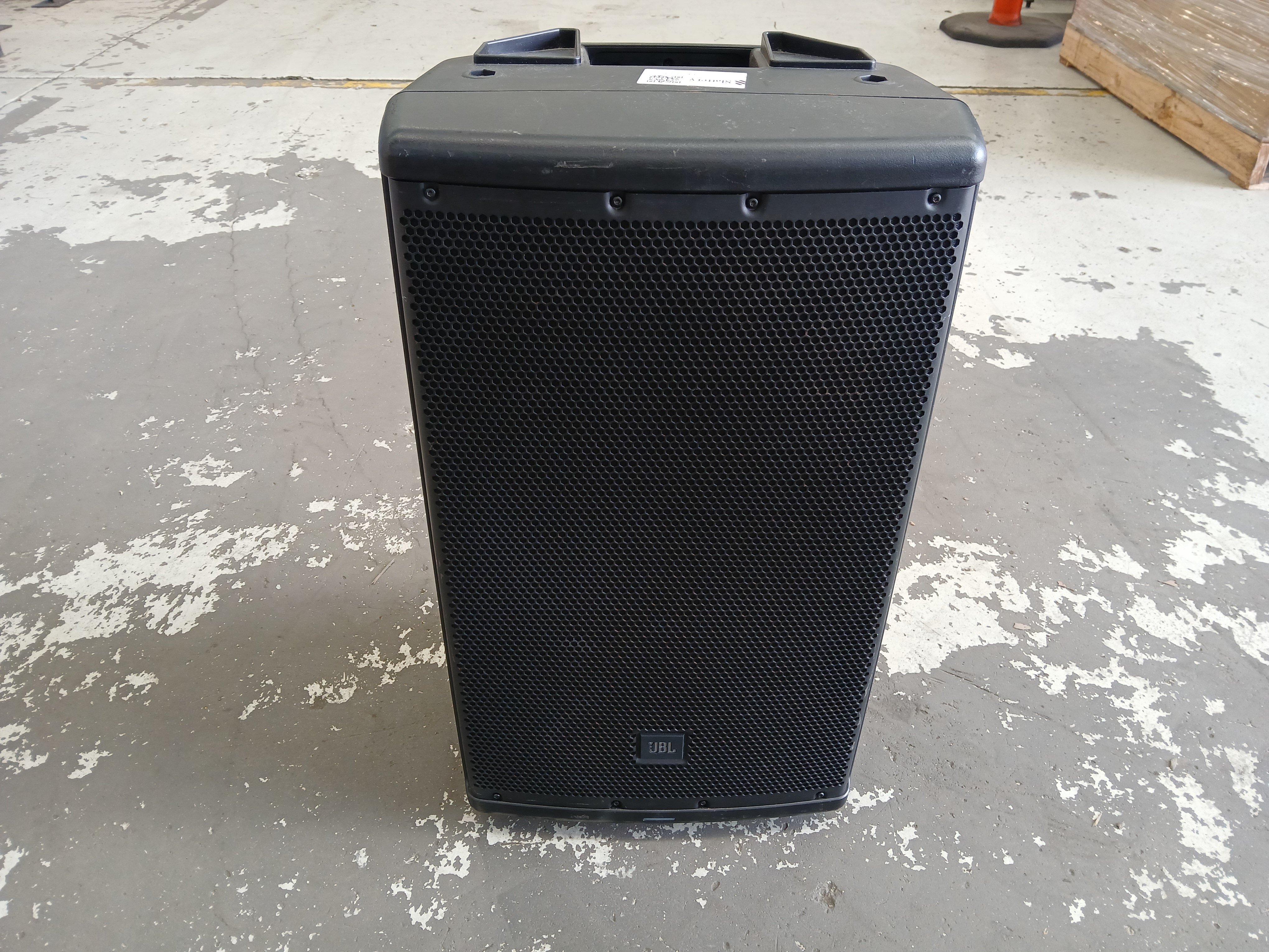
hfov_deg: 67.3
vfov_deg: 53.1
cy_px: 476
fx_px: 953
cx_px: 634
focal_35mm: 26
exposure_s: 1/50
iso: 50
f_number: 1.8
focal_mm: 3.98
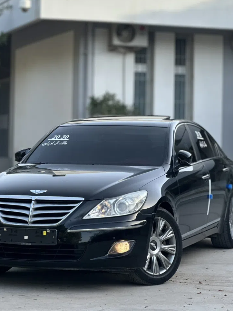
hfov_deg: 13.6
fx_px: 978
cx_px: 104
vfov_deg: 18.0
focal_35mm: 109
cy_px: 92
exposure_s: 1/123
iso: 40
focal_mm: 9
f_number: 2.8
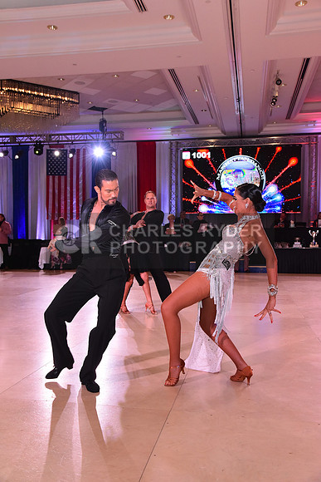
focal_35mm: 35
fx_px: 468
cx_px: 160
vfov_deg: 54.4
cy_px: 241
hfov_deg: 37.9
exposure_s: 1/320
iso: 2500
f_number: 7.1
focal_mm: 35
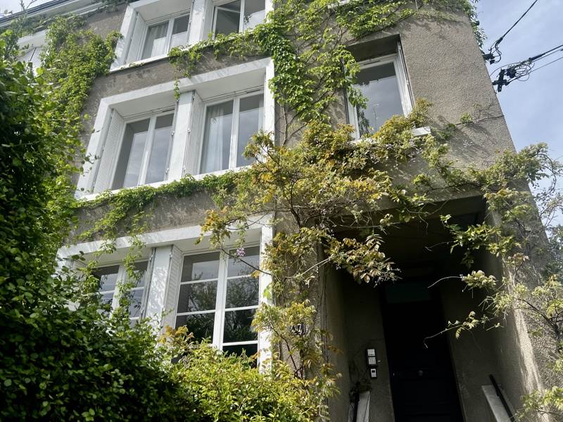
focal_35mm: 26
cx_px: 282
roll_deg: +0.0
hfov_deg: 67.3
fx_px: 423
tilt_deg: +29.0
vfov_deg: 53.1
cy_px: 211
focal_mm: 5.7
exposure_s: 1/2252
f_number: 1.5
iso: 50
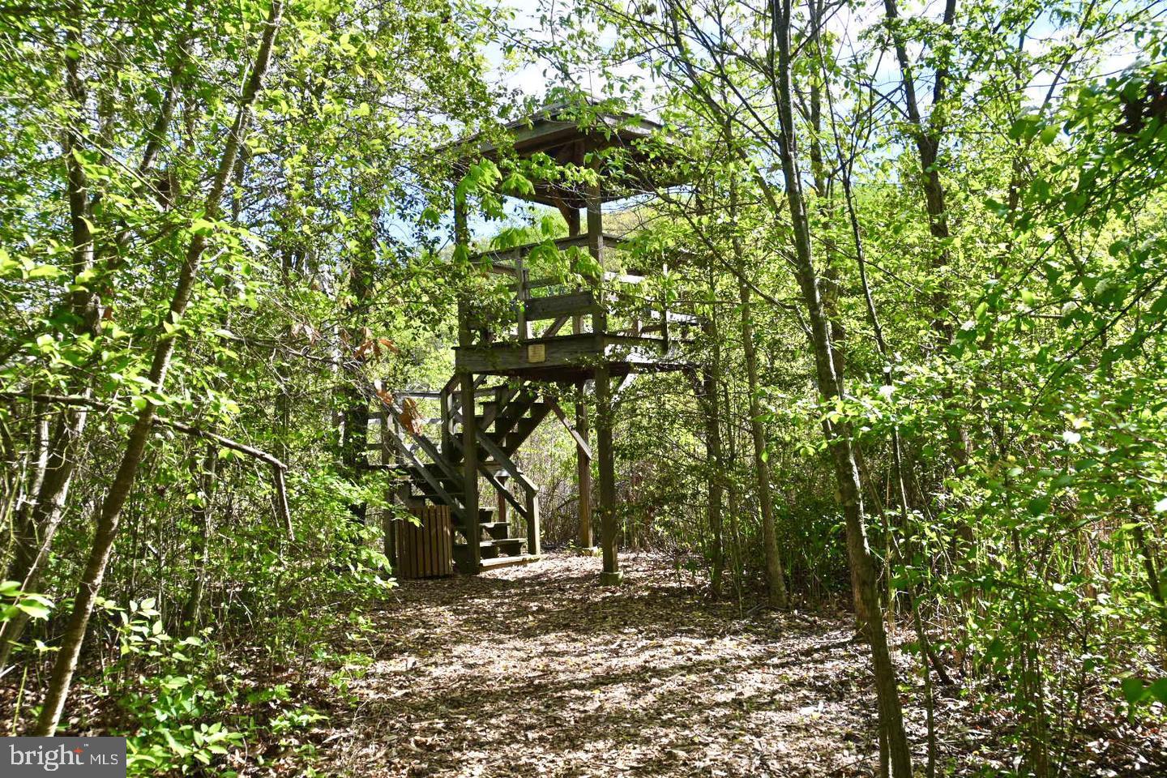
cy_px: 389
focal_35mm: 32
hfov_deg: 59.5
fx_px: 1021
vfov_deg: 41.7
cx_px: 584
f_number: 5.6
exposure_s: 1/250
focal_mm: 21
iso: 110
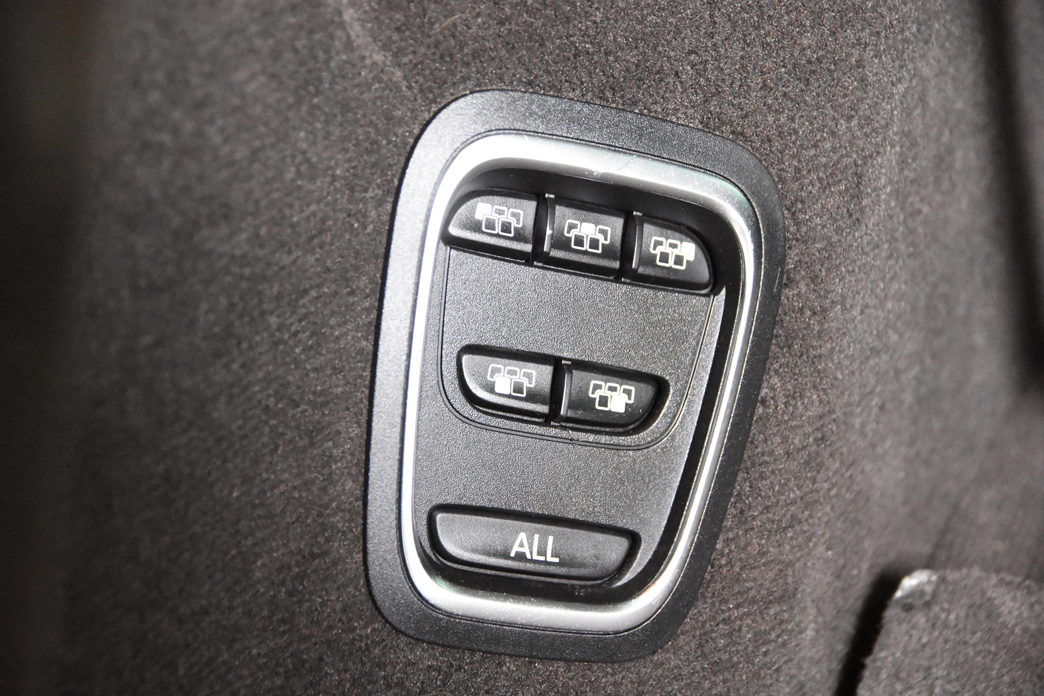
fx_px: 2262
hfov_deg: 26.0
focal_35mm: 78
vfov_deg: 17.5
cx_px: 522
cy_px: 348
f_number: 3.8
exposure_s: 1/80
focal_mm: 52
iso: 12800
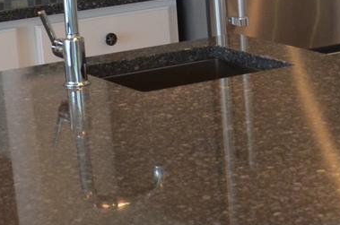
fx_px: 1376
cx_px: 465
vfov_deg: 9.3
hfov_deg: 13.5
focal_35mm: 146
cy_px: 51
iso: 400
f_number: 4.5
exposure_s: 1/80
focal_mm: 18
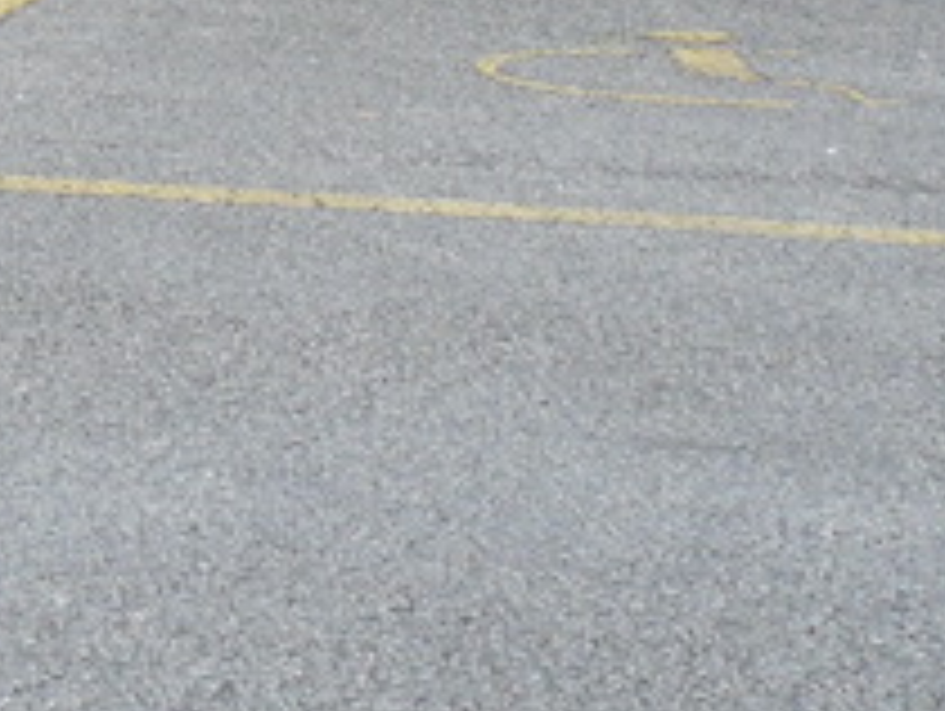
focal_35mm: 195
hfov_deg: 9.7
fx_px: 5329
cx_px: -720
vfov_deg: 7.3
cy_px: -814
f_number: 4
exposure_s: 1/160
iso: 100
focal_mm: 7.2
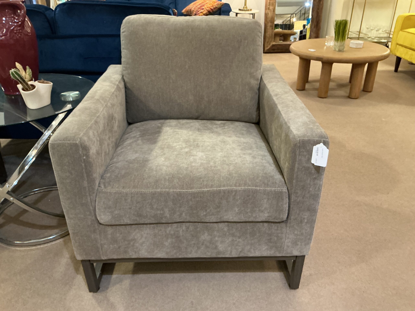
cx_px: 208
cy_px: 156
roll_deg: -0.5
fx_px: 348
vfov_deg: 48.2
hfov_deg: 61.7
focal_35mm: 29
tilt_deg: -28.0
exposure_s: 1/40
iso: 250
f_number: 1.8
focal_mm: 3
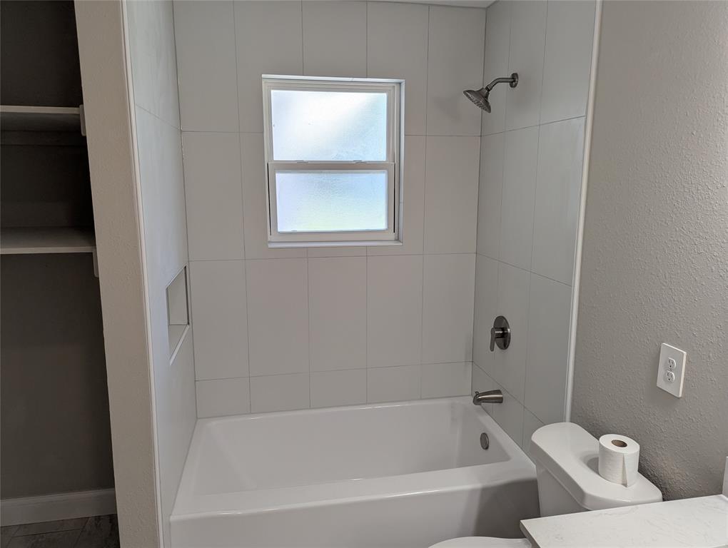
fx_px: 505
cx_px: 364
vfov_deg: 56.9
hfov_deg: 71.5
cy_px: 274
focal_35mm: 24
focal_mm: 6.81
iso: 38
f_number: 1.85
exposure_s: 1/120
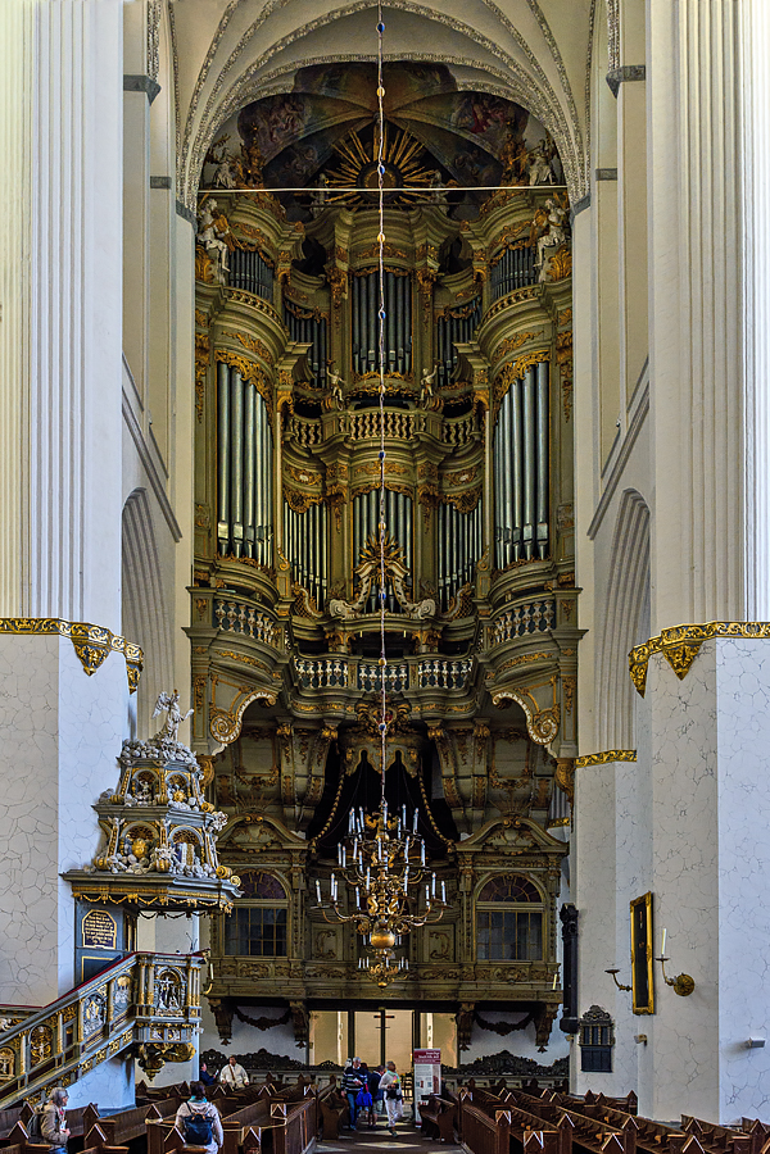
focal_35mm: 27
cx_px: 385
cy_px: 577
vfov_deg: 67.4
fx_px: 866
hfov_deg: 47.9
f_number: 6.3
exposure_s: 1/40
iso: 280
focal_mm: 18
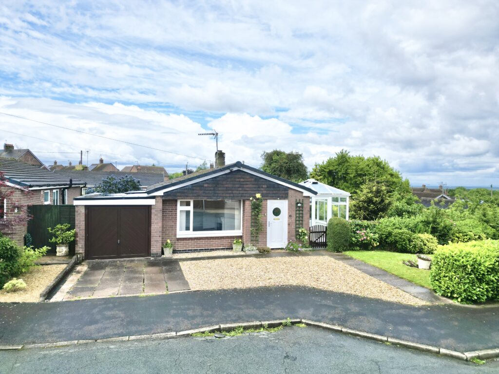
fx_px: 346
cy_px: 187
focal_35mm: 24
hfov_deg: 71.6
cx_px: 250
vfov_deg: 56.8
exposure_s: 1/3200
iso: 100
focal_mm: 6.72
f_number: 1.7
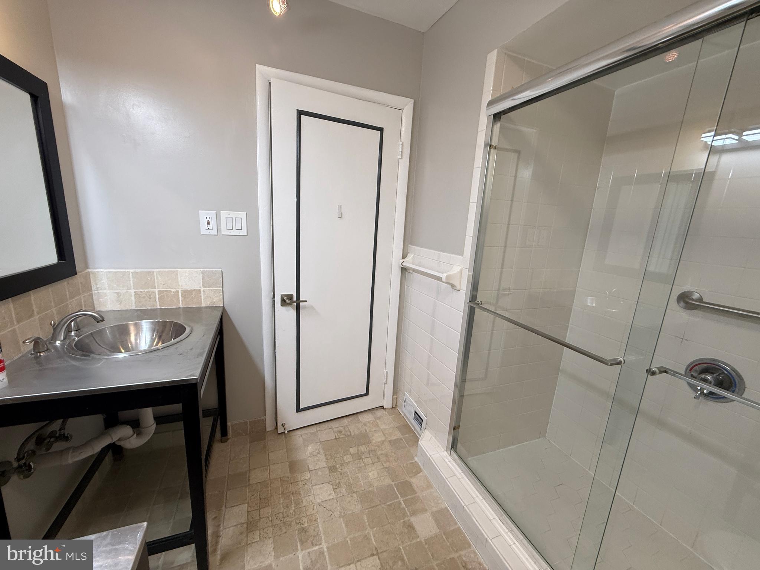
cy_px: 285
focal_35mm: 14
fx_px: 307
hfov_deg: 102.1
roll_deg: -4.0
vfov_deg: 85.7
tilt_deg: -12.3
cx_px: 380
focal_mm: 2.22
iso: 160
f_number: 2.2
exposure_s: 1/120
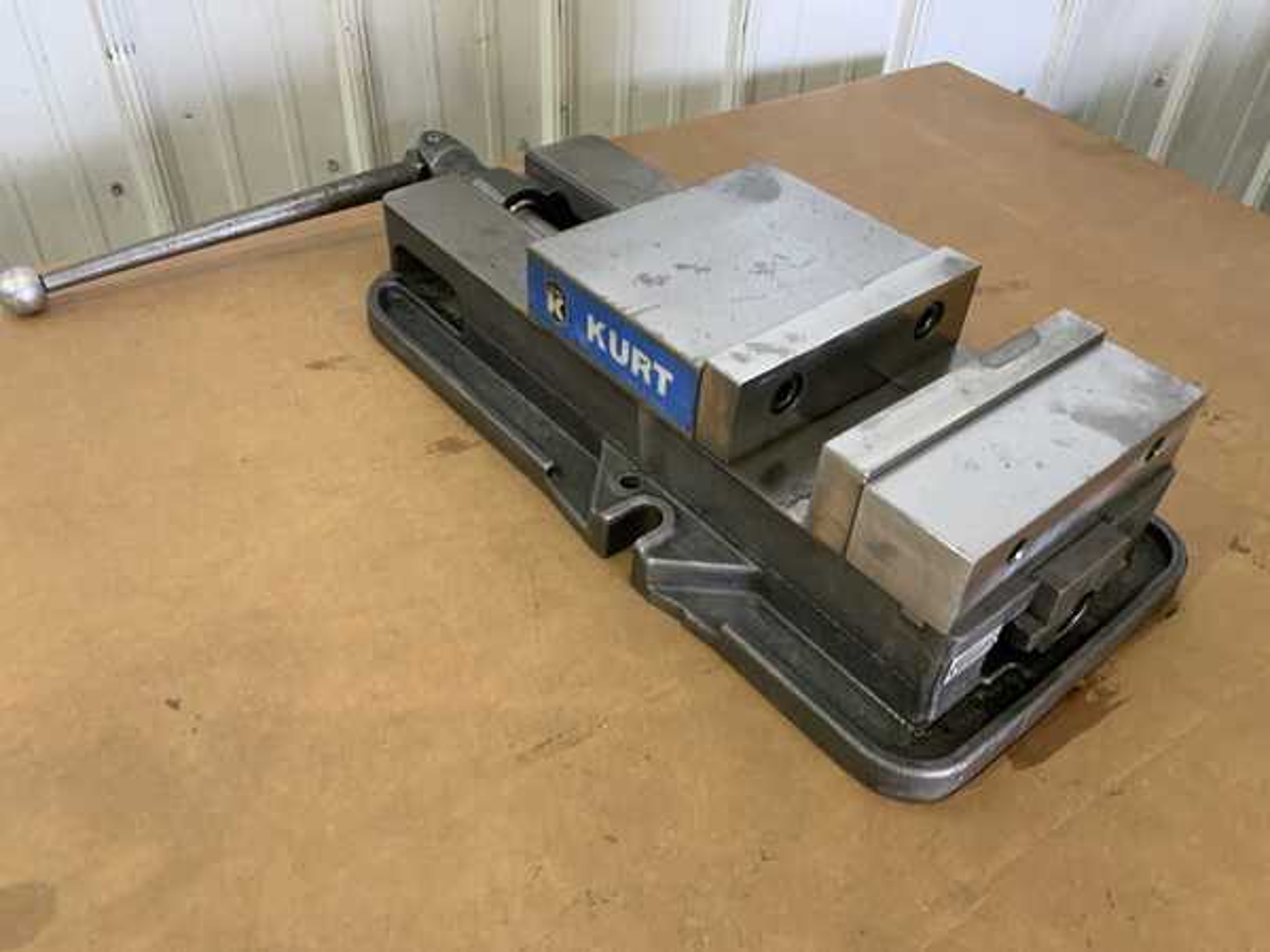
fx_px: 1064
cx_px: 635
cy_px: 476
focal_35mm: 29
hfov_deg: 61.7
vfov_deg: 48.2
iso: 125
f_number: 1.8
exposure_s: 1/60
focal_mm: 3
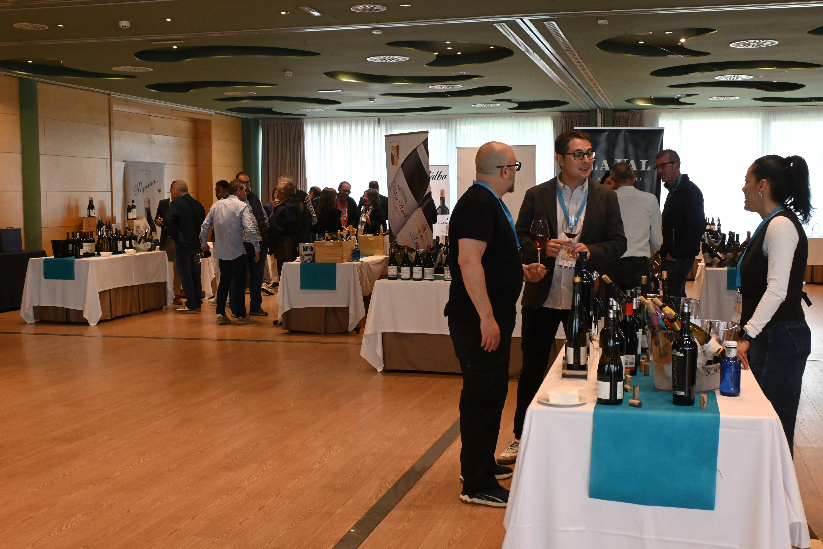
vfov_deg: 31.9
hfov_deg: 46.4
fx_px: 960
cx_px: 412
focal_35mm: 42
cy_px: 274
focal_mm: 28
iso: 3200
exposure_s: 1/250
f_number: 8
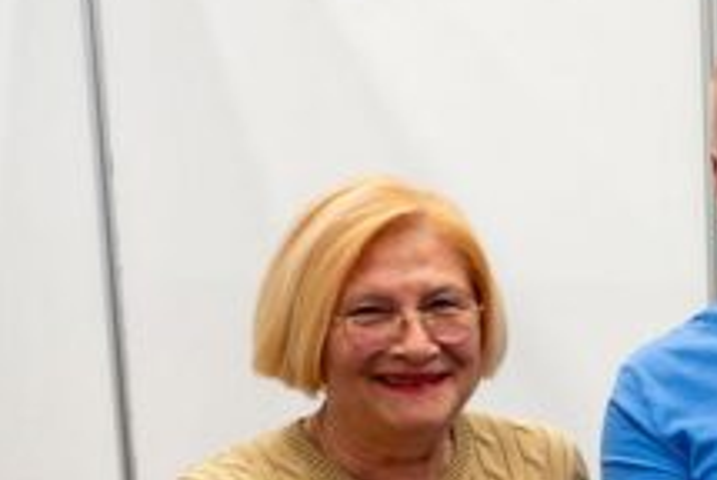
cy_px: 592
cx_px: 1217
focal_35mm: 107
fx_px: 2134
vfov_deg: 12.5
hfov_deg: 16.5
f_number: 2.8
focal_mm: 30
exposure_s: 1/125
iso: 1250
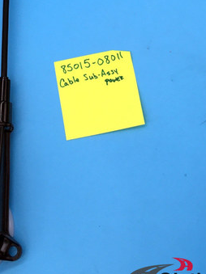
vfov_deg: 25.0
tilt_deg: -67.8
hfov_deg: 20.1
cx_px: 69
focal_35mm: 73
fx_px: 580
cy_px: -19
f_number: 2.2
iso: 40
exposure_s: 1/120
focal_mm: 4.15
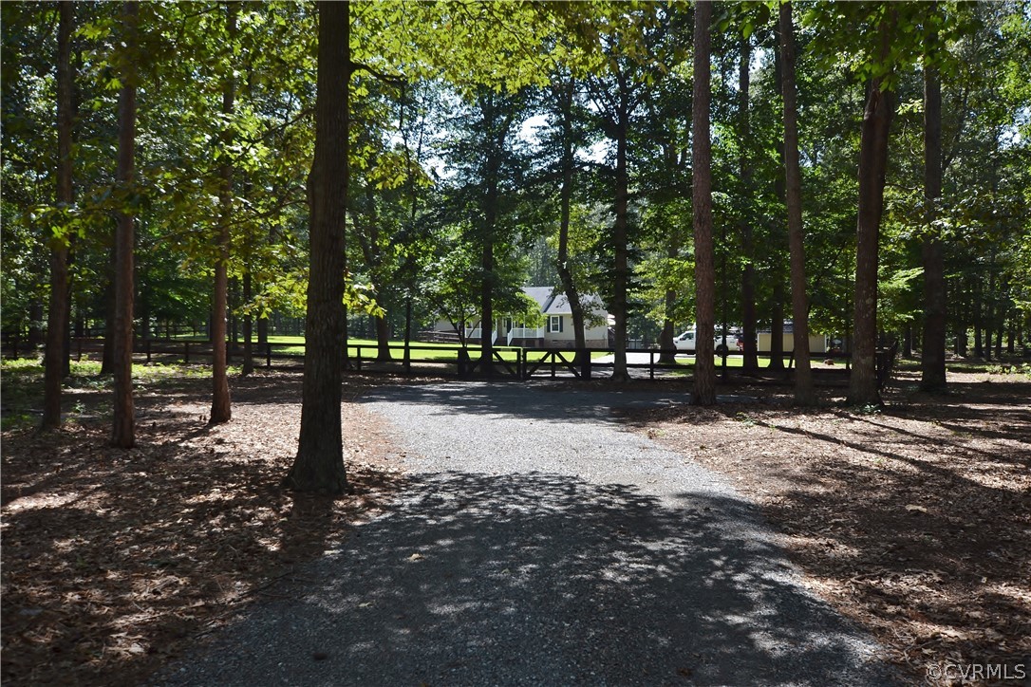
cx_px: 516
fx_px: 859
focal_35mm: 30
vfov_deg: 43.6
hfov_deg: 61.9
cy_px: 344
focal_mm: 20
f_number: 6.3
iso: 100
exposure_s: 1/160
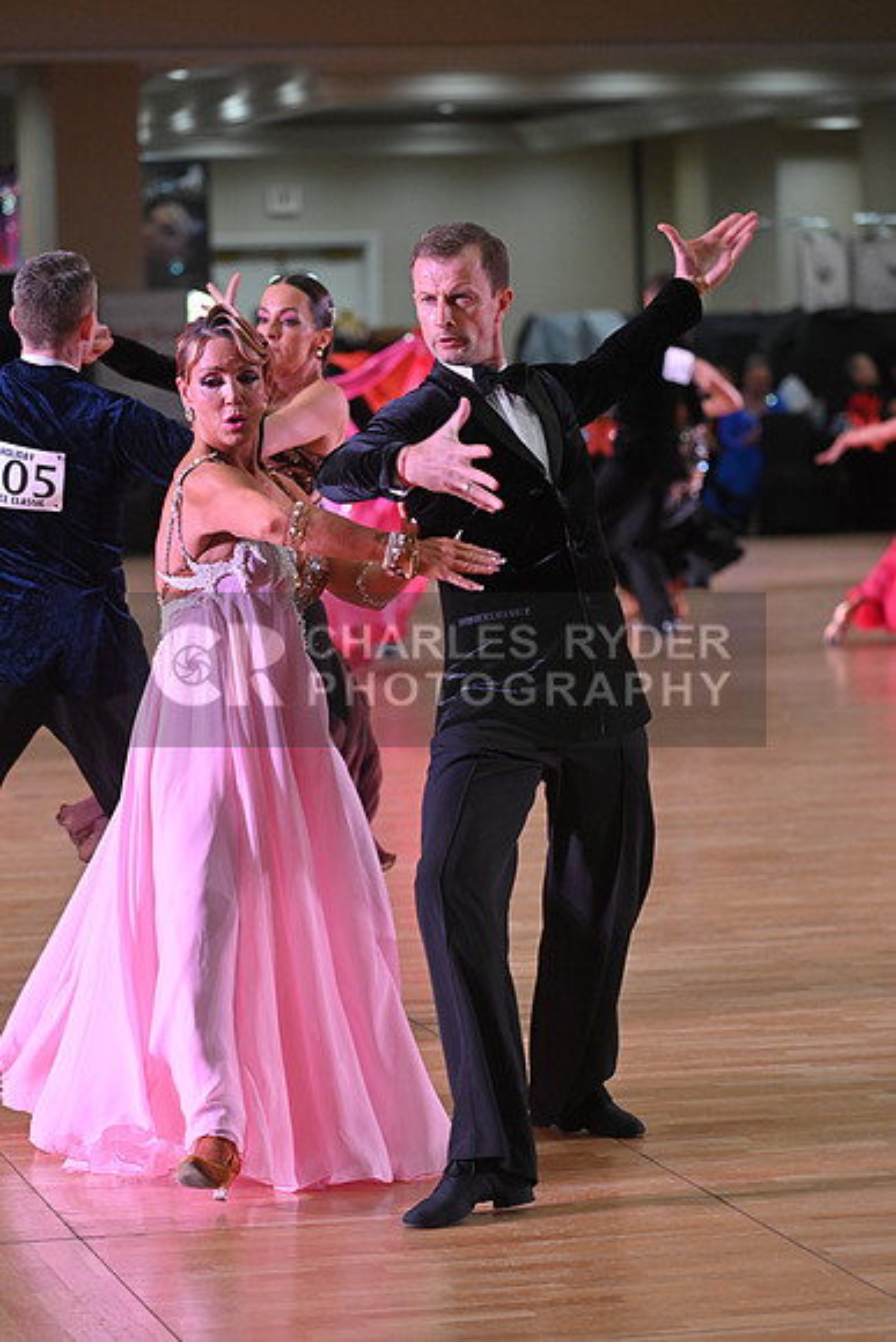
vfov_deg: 15.8
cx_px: 448
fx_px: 4850
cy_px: 671
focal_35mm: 130
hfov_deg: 10.6
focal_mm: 130
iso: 2000
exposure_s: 1/320
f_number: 4
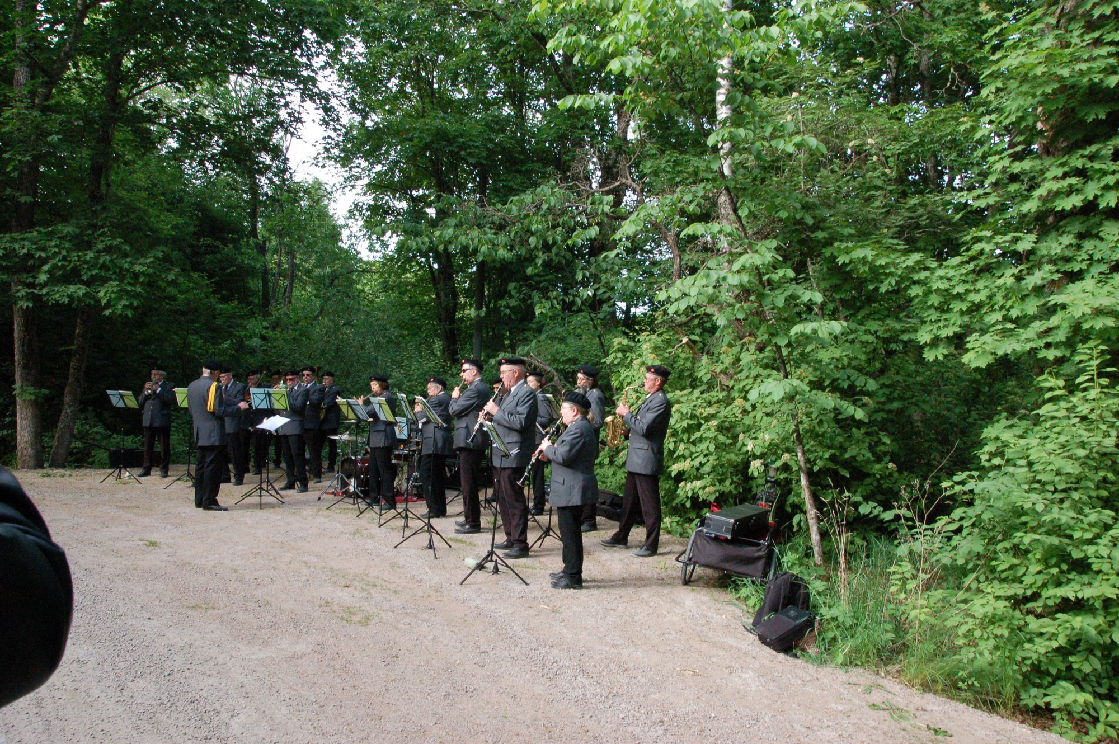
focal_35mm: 26
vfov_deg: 50.3
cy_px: 372
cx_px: 560
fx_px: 792
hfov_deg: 70.5
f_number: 13
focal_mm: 17
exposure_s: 1/125
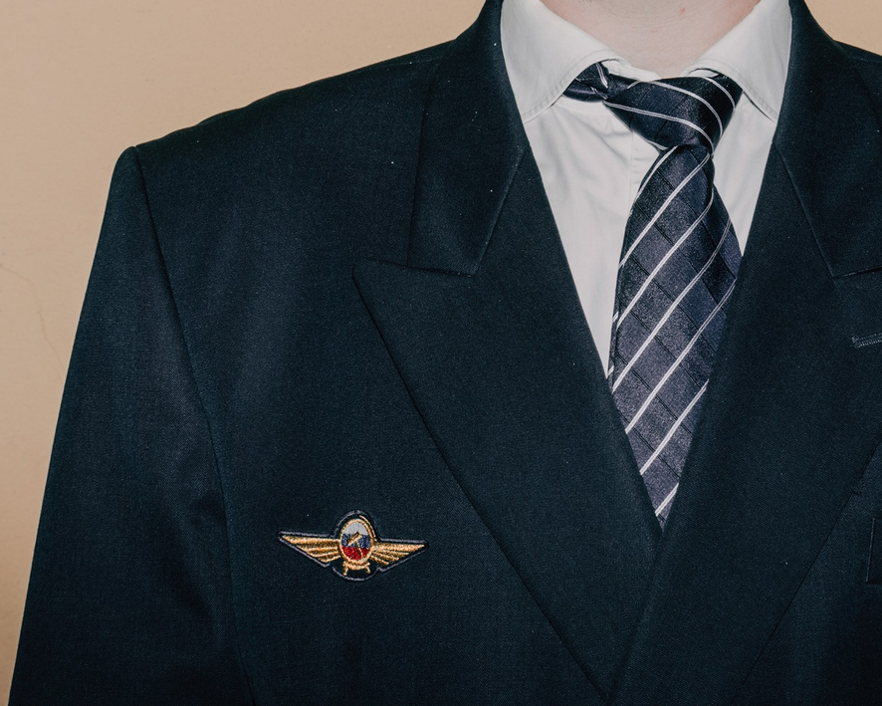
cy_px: -109
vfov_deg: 12.4
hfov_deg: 15.7
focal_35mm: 122
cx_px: 588
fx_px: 3185
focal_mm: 45
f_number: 8
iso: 1000
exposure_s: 1/100
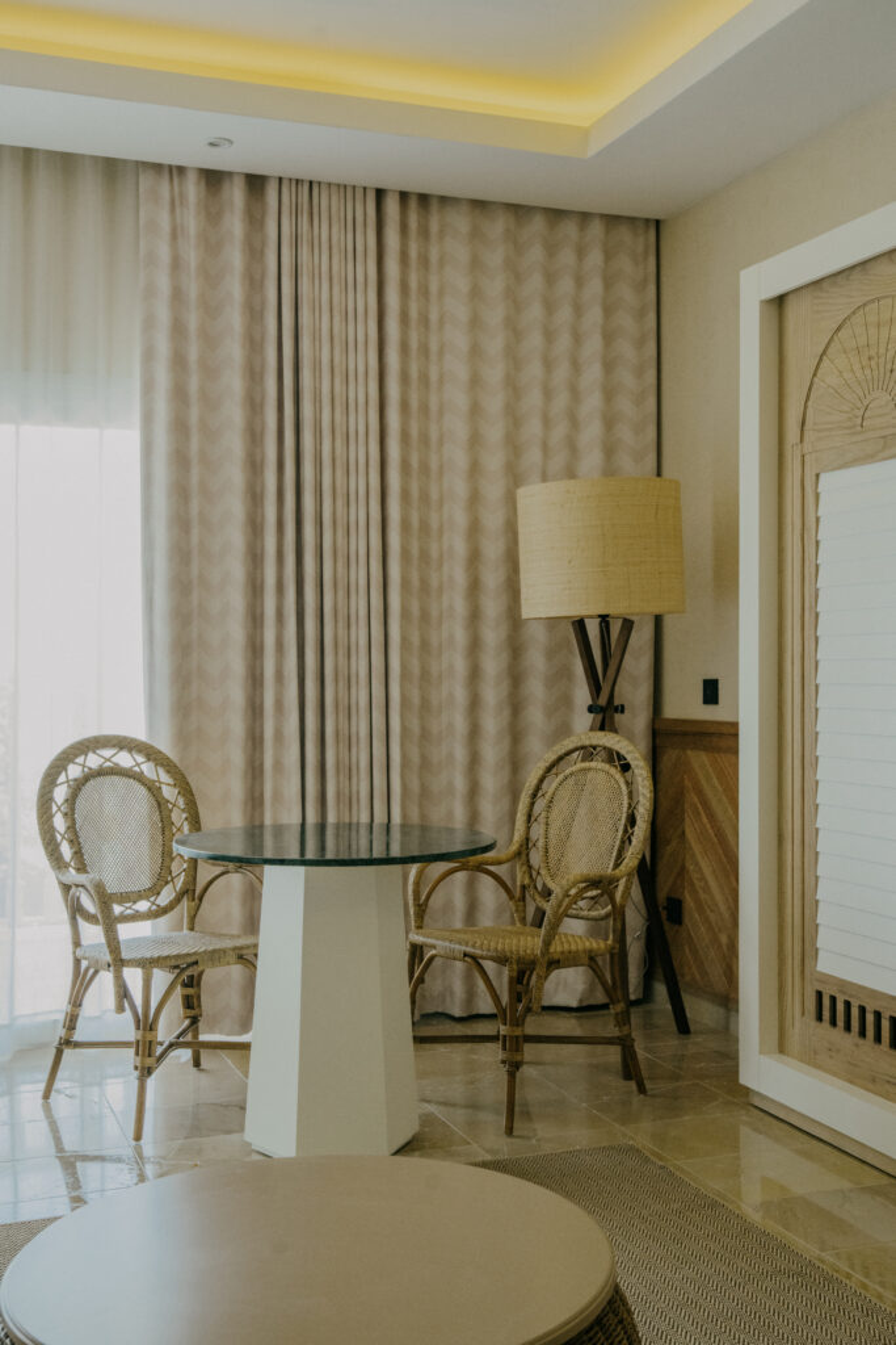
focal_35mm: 42
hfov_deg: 31.9
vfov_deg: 46.4
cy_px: 672
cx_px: 448
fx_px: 1567
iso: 1250
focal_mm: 42
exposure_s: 1/60
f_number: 5.6
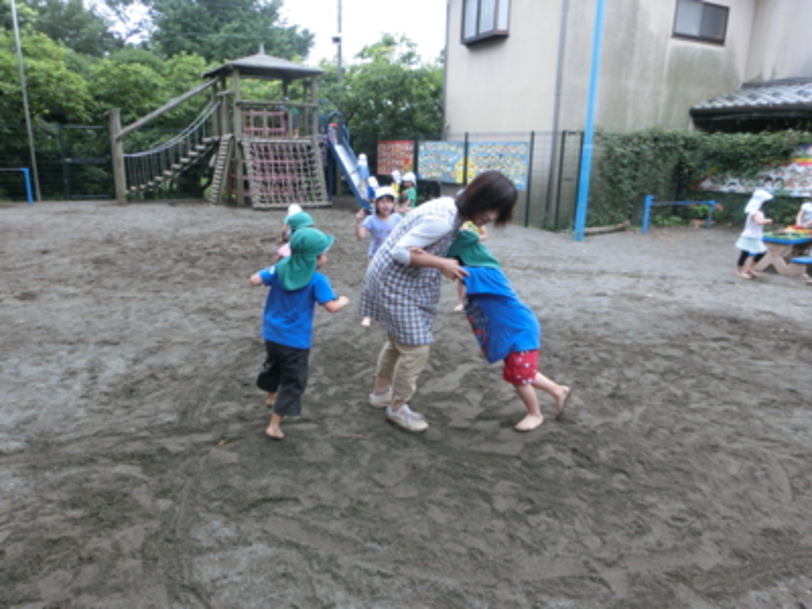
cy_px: 304
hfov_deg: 71.6
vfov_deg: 56.8
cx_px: 406
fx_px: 563
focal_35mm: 24
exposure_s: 1/160
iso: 80
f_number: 3
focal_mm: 4.24
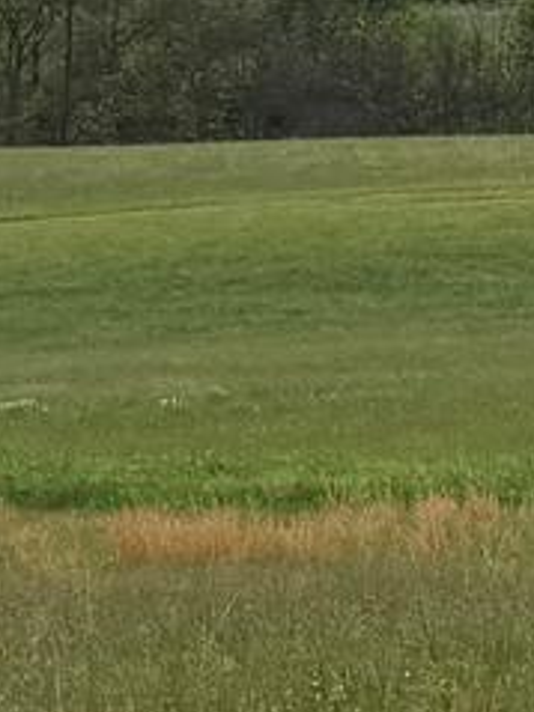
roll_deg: -2.4
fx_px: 4241
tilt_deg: +1.2
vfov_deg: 9.6
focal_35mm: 206
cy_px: 45
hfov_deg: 6.0
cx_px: 2220
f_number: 1.78
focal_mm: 6.76
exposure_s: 1/2703
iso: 80
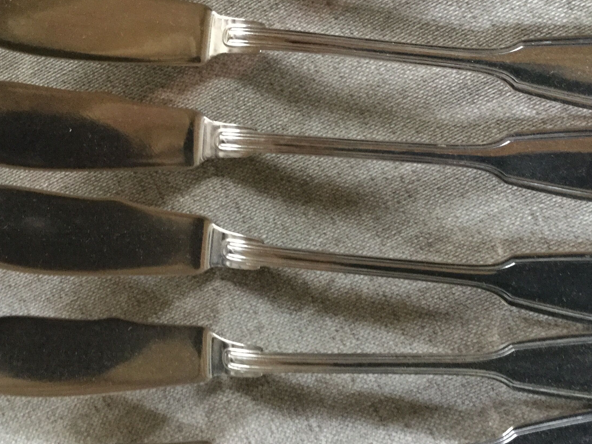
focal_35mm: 46
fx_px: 787
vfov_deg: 31.5
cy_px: 201
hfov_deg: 41.2
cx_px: 294
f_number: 2.4
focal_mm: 3.3
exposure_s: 1/17
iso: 400
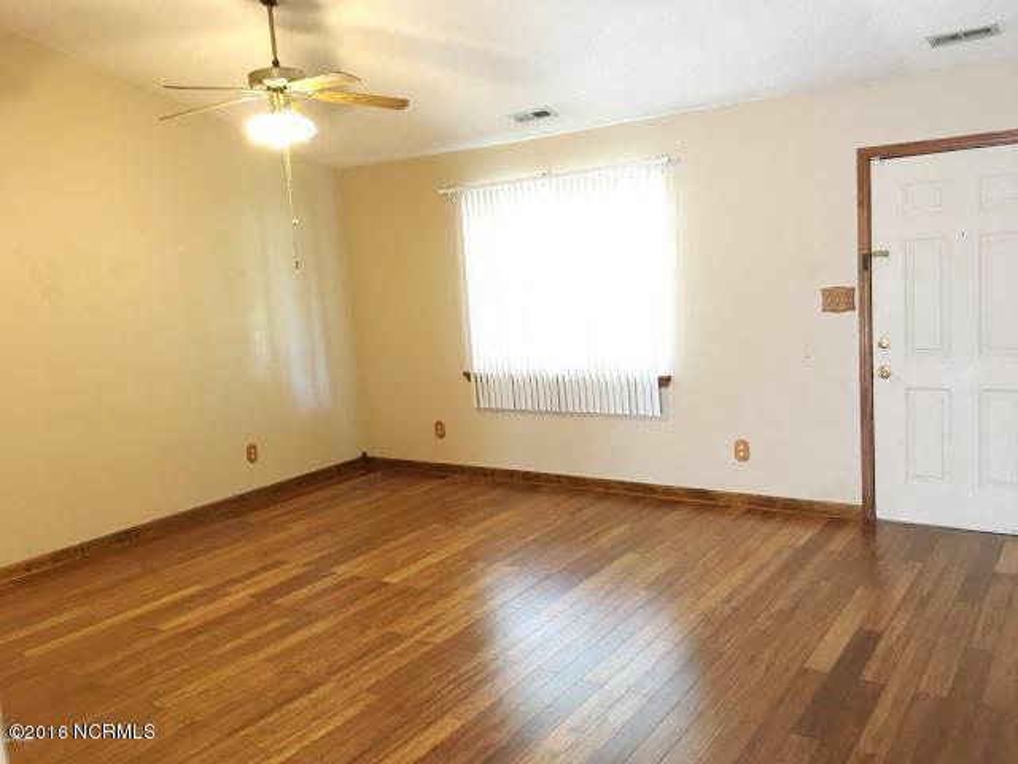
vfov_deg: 48.2
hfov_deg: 61.7
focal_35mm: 29
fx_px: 853
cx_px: 509
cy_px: 382
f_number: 2.2
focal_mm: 4.15
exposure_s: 1/8
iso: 80
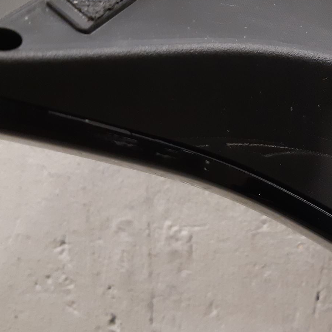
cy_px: 147
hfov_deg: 31.7
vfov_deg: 32.8
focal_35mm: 52
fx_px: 564
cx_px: 280
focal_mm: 3.93
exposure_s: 1/50
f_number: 1.7
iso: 250
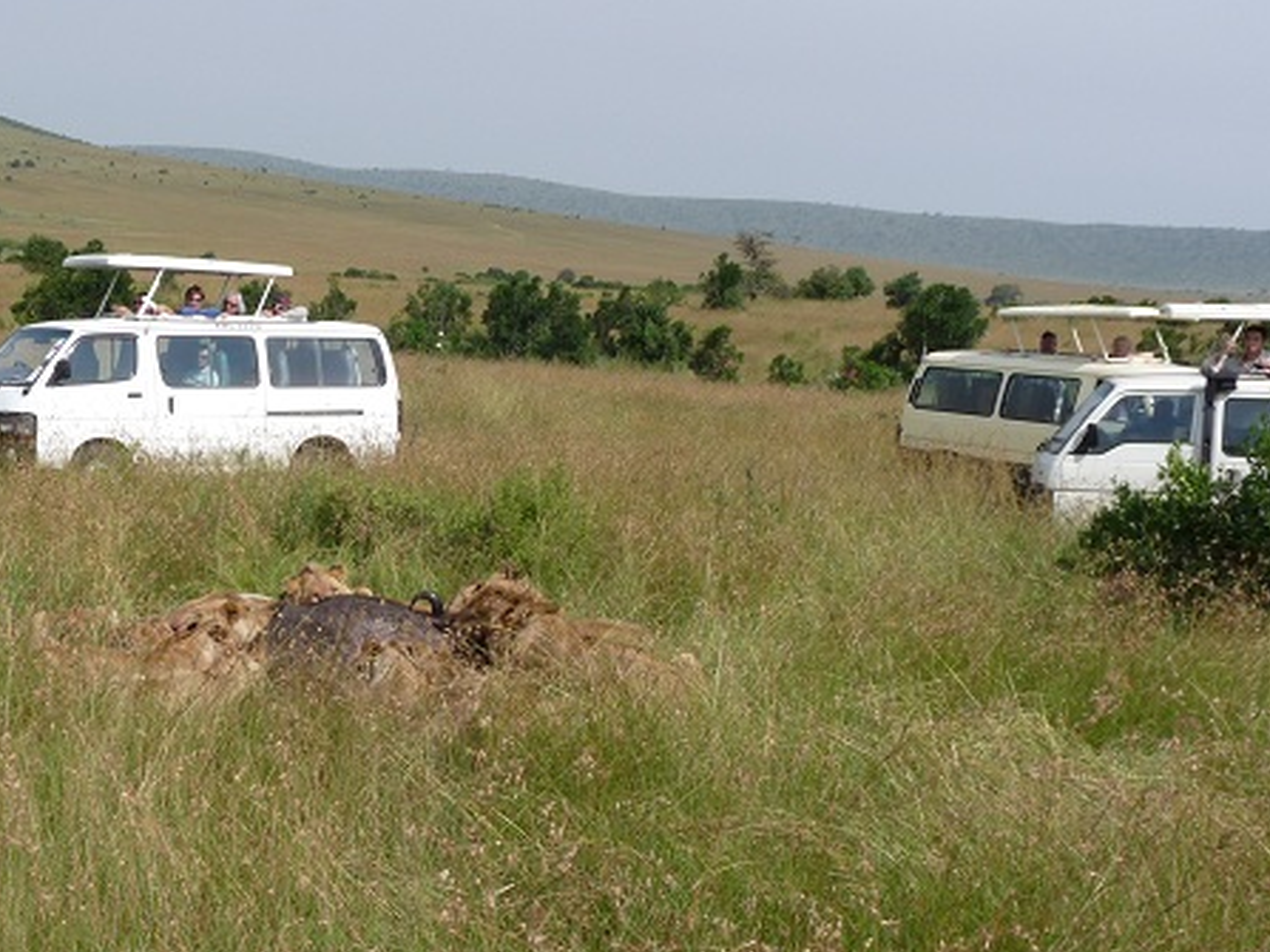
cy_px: 635
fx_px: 2127
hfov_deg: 32.8
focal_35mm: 58
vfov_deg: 25.1
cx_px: 375
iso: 100
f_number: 5.6
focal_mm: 6.6
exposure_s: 1/500
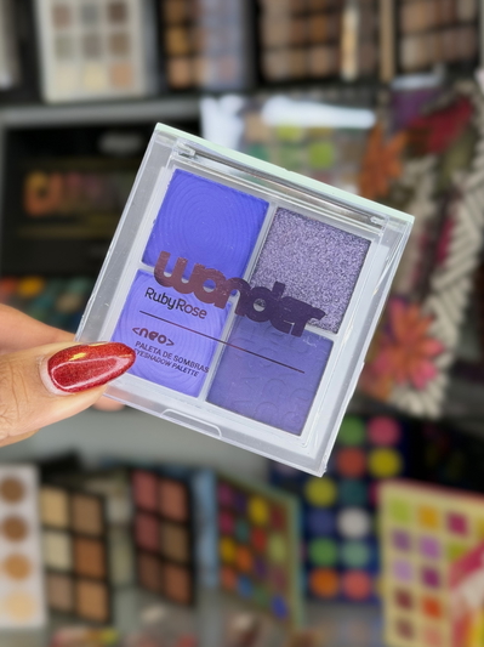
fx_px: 896
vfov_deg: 39.7
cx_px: 242
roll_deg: +2.4
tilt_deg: -8.9
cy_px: 324
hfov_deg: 30.2
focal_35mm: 48
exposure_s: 1/118
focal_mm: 6.76
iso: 80
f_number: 1.78
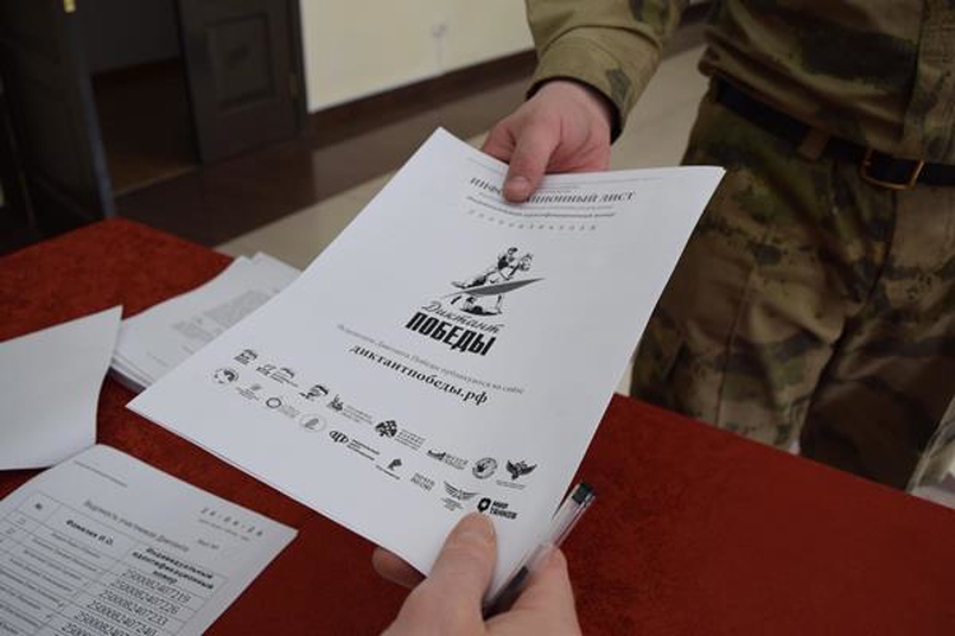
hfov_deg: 61.9
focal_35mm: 30
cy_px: 318
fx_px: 796
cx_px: 478
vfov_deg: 43.6
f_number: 5.6
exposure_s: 1/125
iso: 400
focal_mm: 20
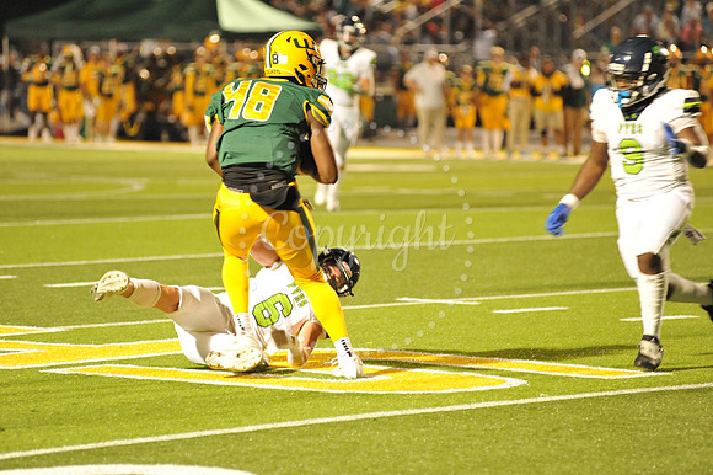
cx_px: 356
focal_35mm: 200
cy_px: 238
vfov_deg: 6.9
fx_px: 3959
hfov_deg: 10.3
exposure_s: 1/250
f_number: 4
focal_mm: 200
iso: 6400
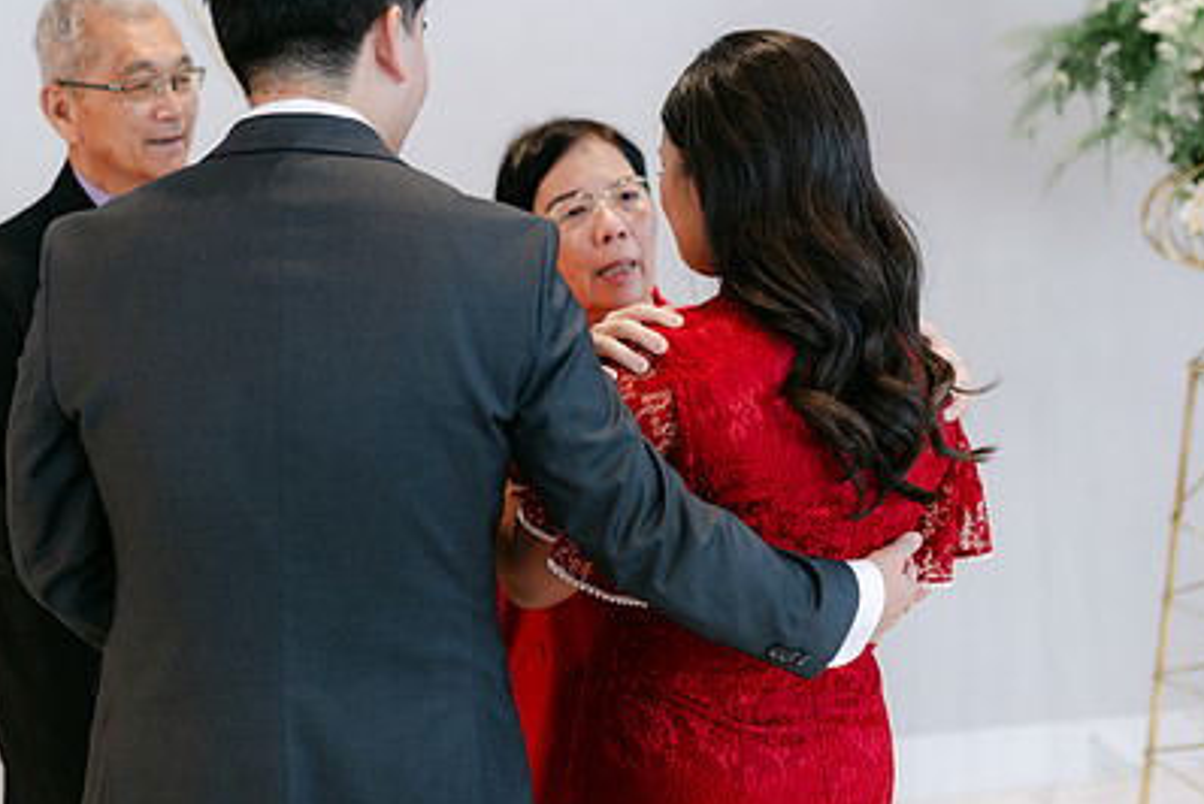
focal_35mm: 51
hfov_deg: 38.5
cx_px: 430
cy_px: 337
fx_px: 1707
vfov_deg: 26.5
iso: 320
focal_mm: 35
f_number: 1.4
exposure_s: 1/125
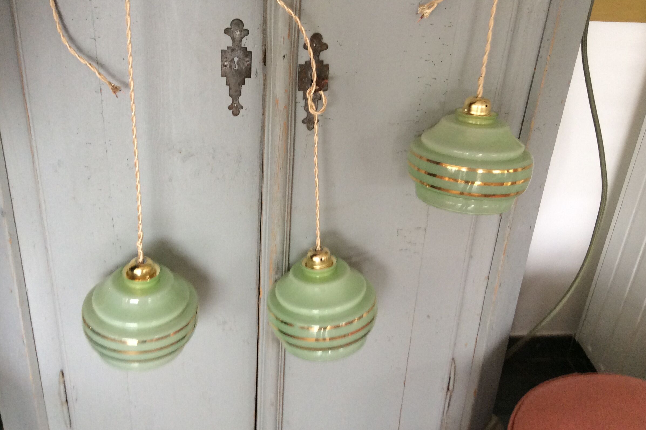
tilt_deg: -28.5
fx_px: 646
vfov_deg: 36.8
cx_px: 302
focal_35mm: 36
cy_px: 190
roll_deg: -2.0
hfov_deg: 53.1
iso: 100
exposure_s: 1/25
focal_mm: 3.3
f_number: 2.4
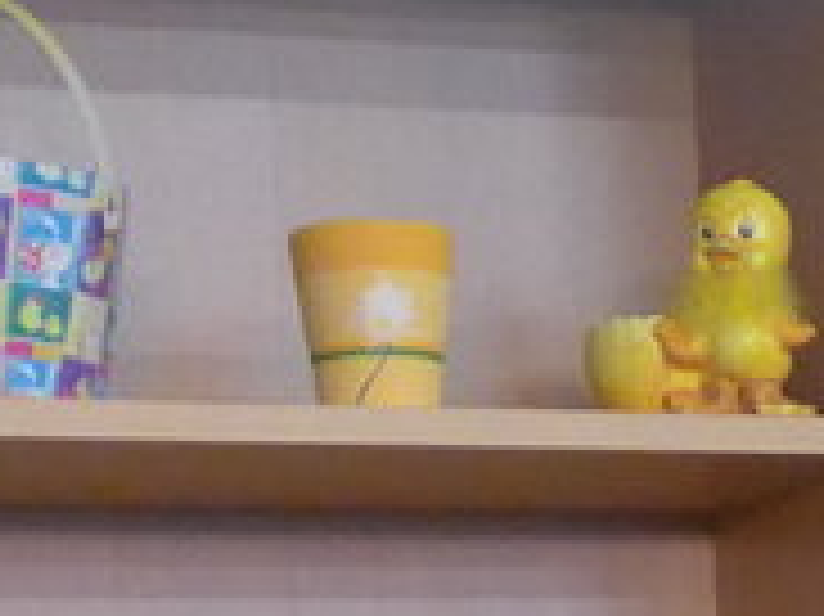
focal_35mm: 190
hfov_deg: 10.1
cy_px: 1682
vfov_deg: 7.2
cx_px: 1184
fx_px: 4520
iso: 800
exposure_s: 1/100
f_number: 2
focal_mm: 6
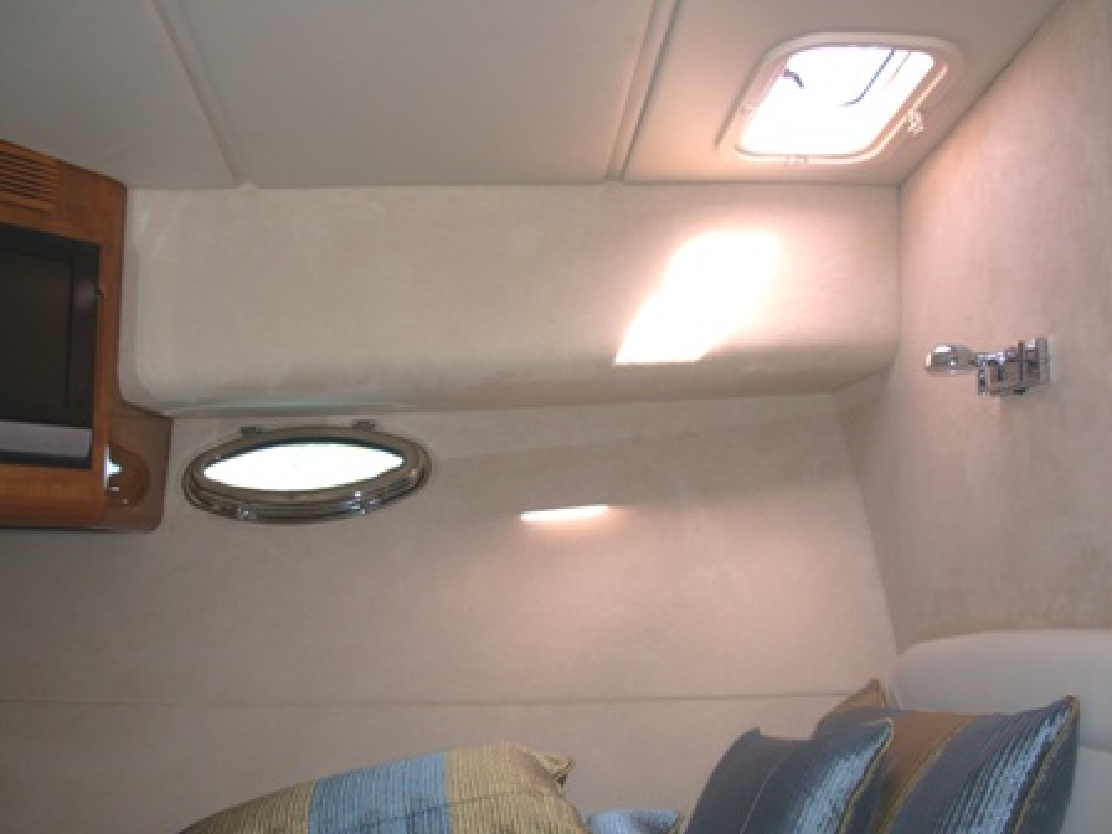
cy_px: 417
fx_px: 1221
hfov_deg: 49.0
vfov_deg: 37.7
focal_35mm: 38
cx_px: 556
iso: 50
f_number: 2.9
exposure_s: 1/32
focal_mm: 6.3
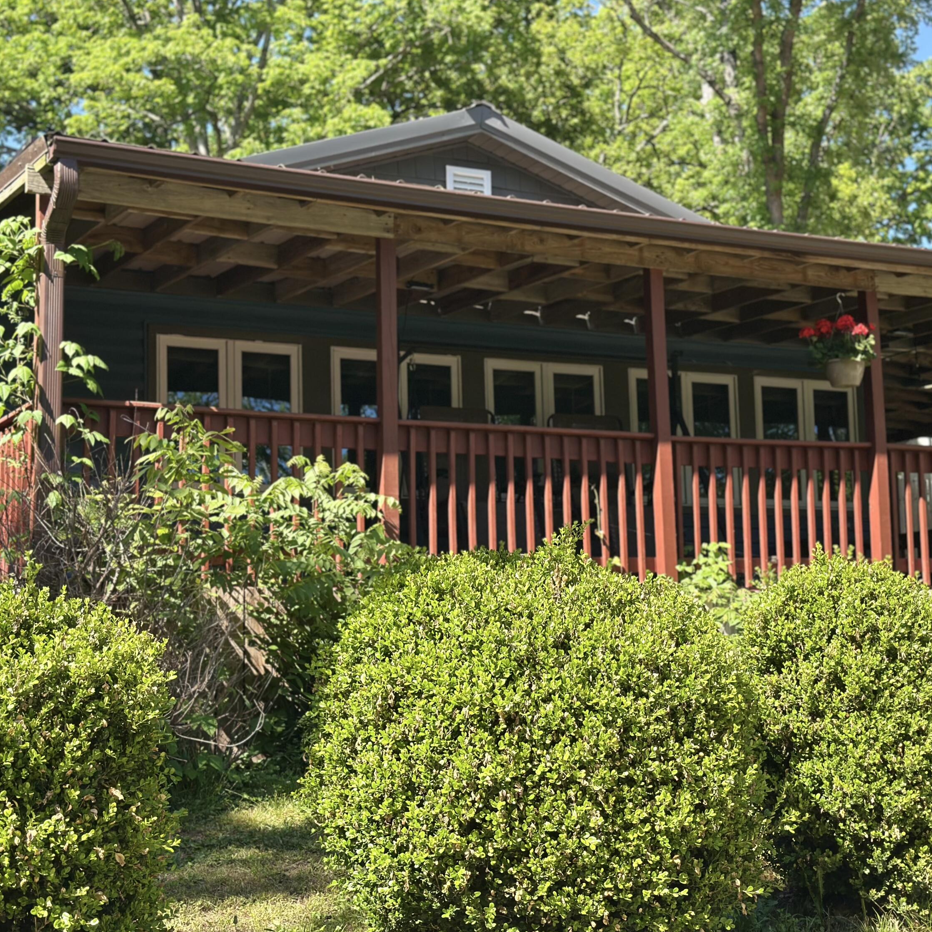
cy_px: 468
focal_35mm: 57
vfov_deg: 30.0
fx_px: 1736
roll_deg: +1.8
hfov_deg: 30.0
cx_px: 525
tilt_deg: +7.7
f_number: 1.78
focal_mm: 6.86
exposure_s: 1/1783
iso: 80
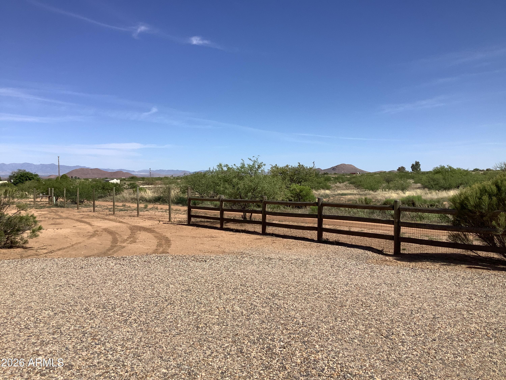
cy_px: 190
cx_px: 253
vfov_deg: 45.4
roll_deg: +0.8
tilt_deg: -3.1
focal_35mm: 31
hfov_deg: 58.4
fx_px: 453
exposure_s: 1/2092
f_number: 2.4
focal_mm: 3.3
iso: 25
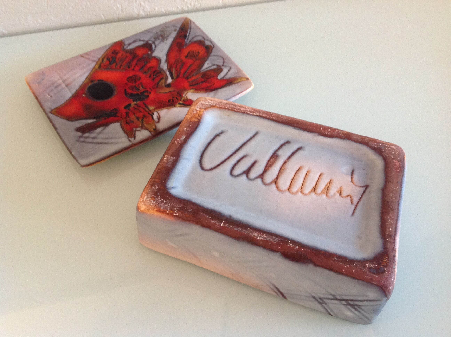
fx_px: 455
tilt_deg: -53.9
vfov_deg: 40.6
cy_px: 168
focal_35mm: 35
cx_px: 226
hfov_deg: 52.7
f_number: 2.4
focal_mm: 4.28
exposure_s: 1/17
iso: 160
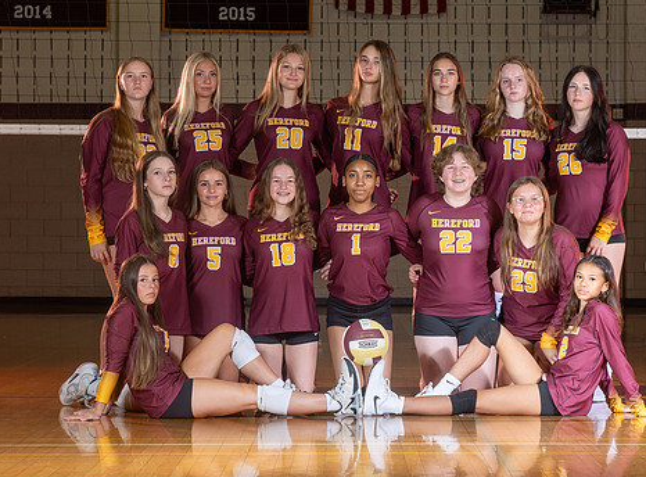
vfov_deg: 10.6
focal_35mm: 139
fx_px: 2579
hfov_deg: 14.3
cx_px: 358
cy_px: 228
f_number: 6.3
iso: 100
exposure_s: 1/160
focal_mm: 73
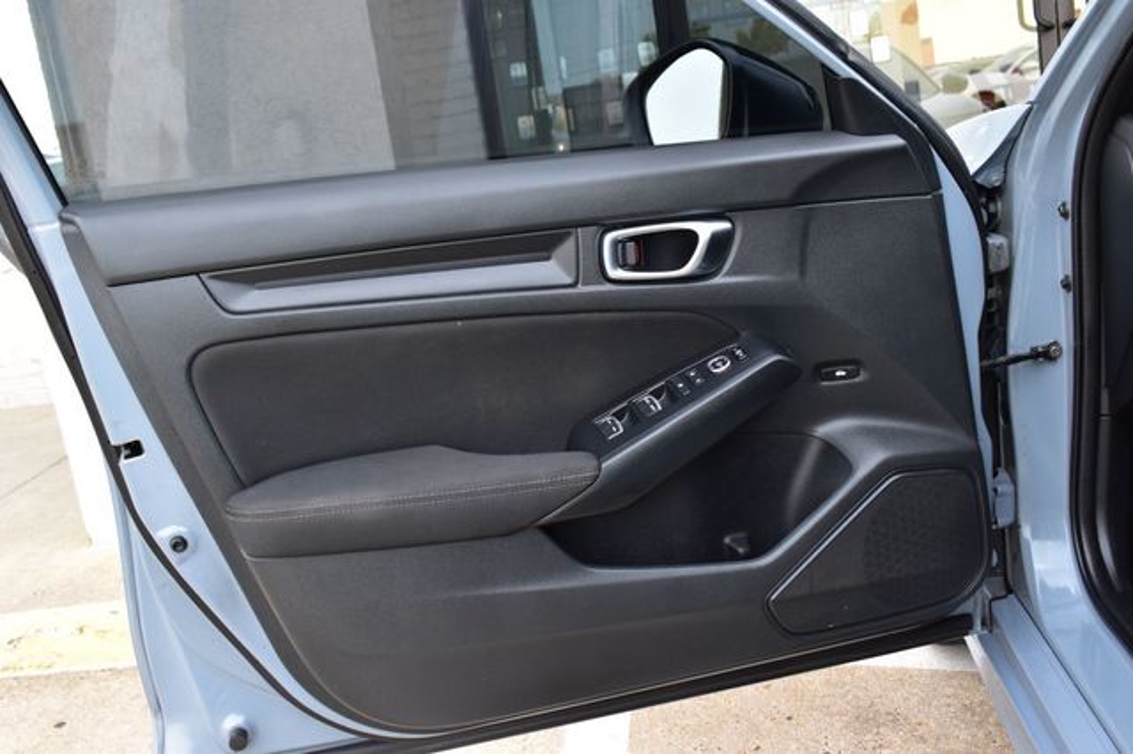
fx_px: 1085
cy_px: 377
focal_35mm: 34
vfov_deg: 38.3
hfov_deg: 55.1
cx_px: 566
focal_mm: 23
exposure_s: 1/50
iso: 400
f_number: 8
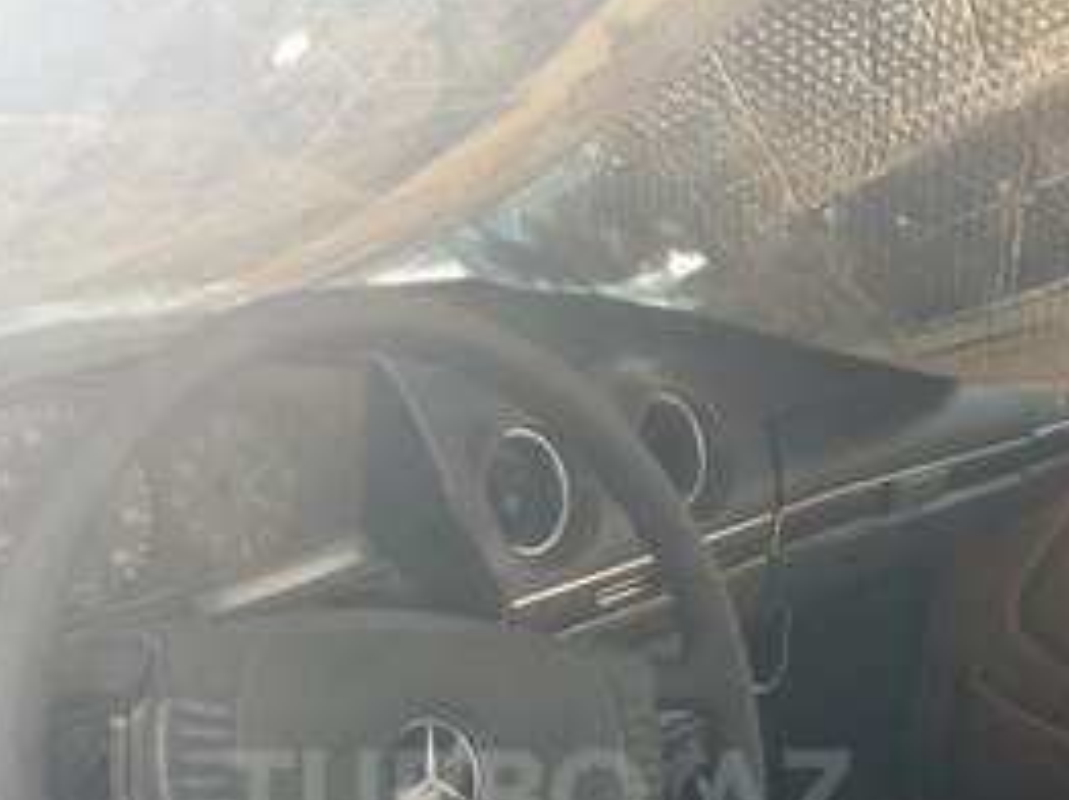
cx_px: 539
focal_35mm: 55
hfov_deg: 35.0
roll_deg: -1.5
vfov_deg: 25.3
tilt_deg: -24.9
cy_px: 796
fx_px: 1697
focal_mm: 4.15
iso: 25
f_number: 2.2
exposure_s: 1/100
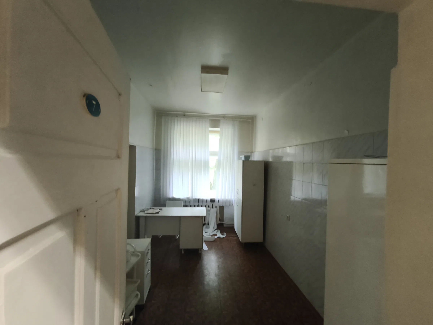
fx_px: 188
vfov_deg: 81.7
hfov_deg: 98.2
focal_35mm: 15
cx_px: 216
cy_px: 162
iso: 800
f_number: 2.2
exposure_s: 1/25
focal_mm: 1.91
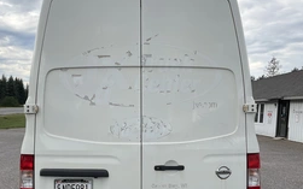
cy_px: 140
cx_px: 141
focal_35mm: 49
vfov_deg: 26.1
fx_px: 405
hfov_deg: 41.0
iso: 25
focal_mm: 3
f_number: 1.8
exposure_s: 1/1035
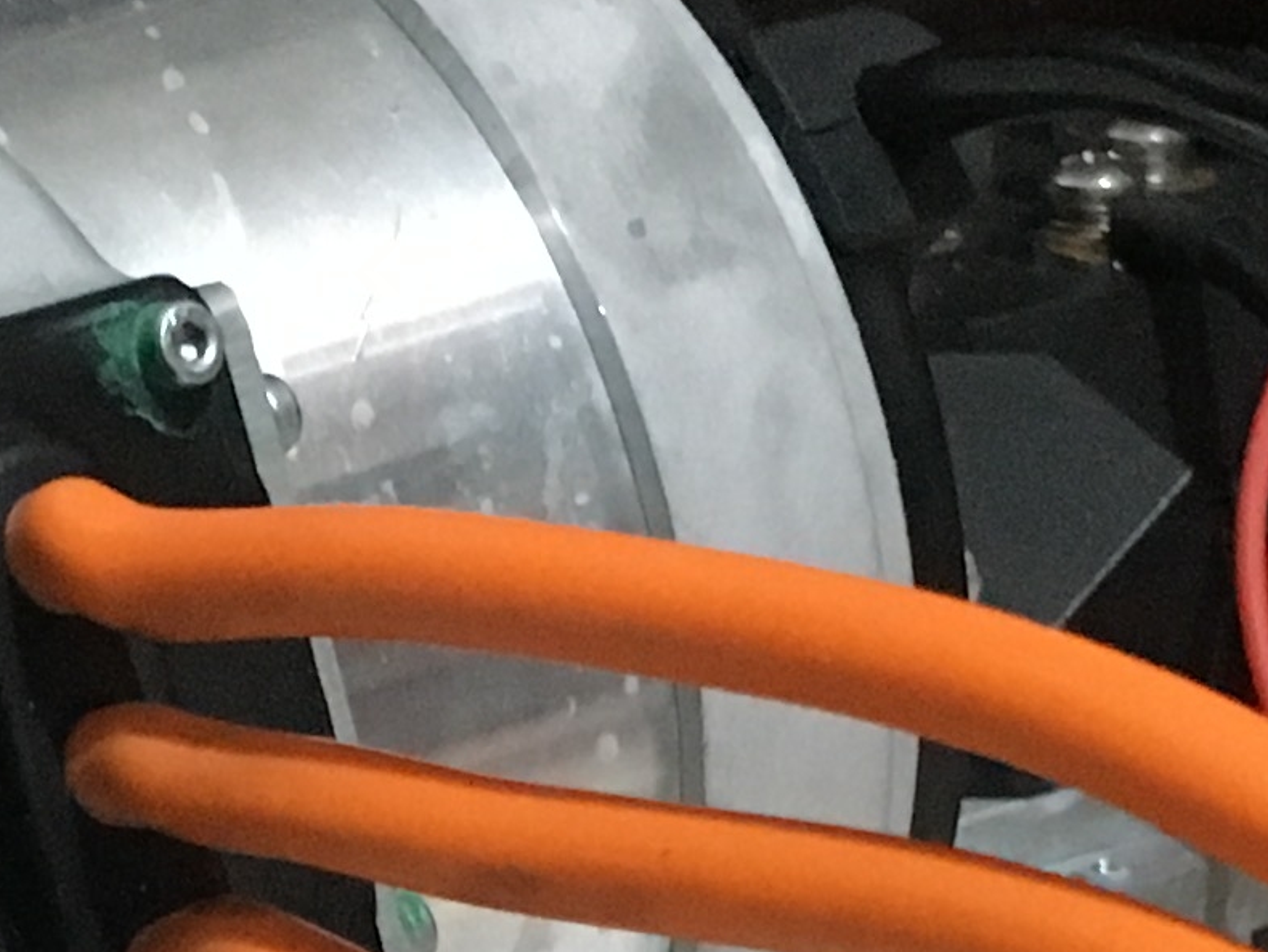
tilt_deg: -28.8
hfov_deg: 13.3
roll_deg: +4.7
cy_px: 1697
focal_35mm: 148
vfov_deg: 9.6
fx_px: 5423
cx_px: 425
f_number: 2.2
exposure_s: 1/15
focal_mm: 4.15
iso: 320
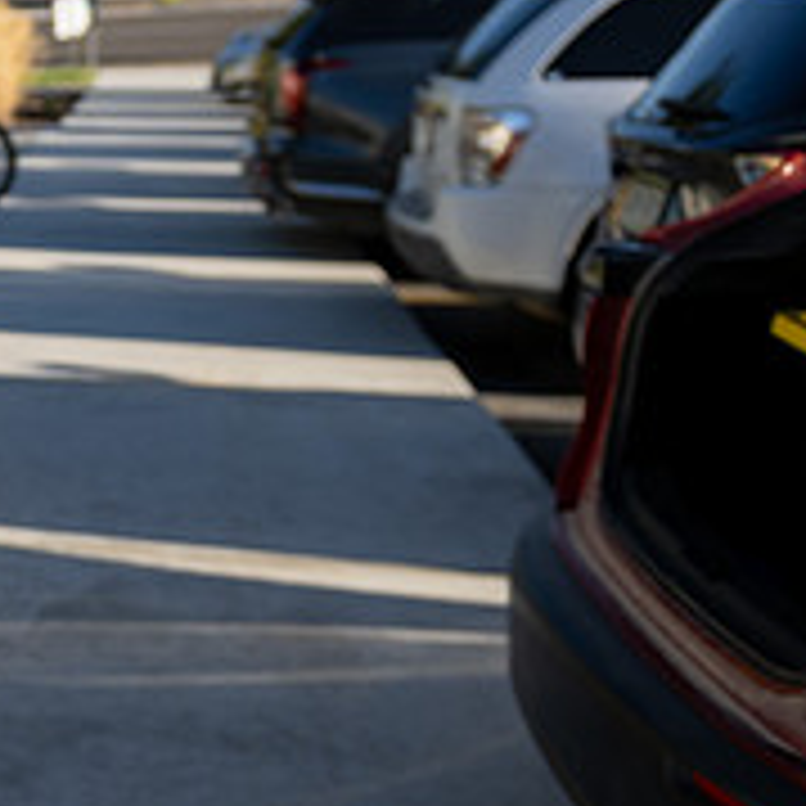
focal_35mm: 66
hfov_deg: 22.3
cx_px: -342
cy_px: 376
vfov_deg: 26.1
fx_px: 1739
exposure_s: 1/2500
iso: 200
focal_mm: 24
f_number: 2.8
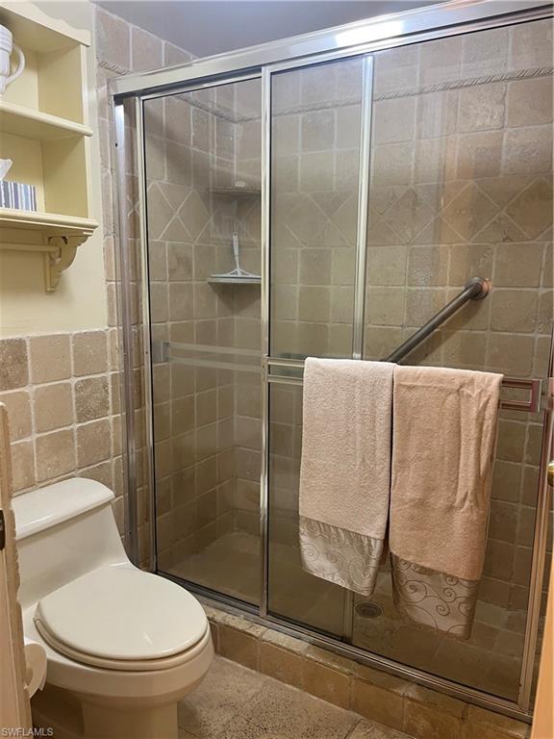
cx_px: 277
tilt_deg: -10.5
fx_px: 555
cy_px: 370
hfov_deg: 53.1
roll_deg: -0.7
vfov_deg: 67.3
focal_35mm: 26
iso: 80
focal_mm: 5.1
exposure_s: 1/60
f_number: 1.6
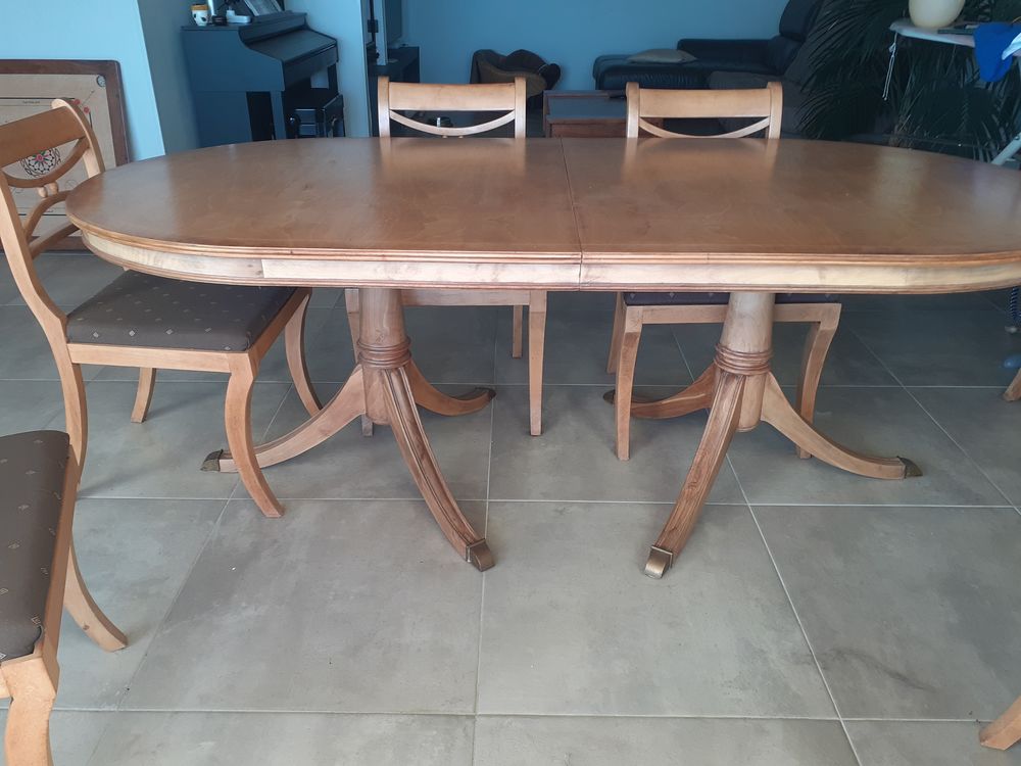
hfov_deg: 65.3
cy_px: 383
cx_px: 510
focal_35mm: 27
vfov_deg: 51.4
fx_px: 796
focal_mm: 3.6
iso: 50
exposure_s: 1/50
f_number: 1.9
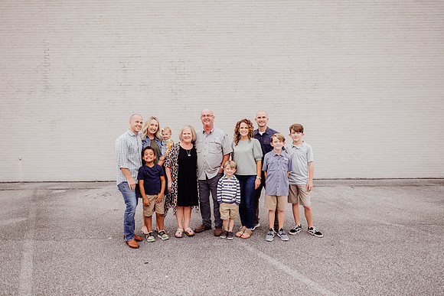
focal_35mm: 24
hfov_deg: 72.9
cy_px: 148
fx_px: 300
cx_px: 220
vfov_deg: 52.5
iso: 160
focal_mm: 24
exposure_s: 1/320
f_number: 2.5
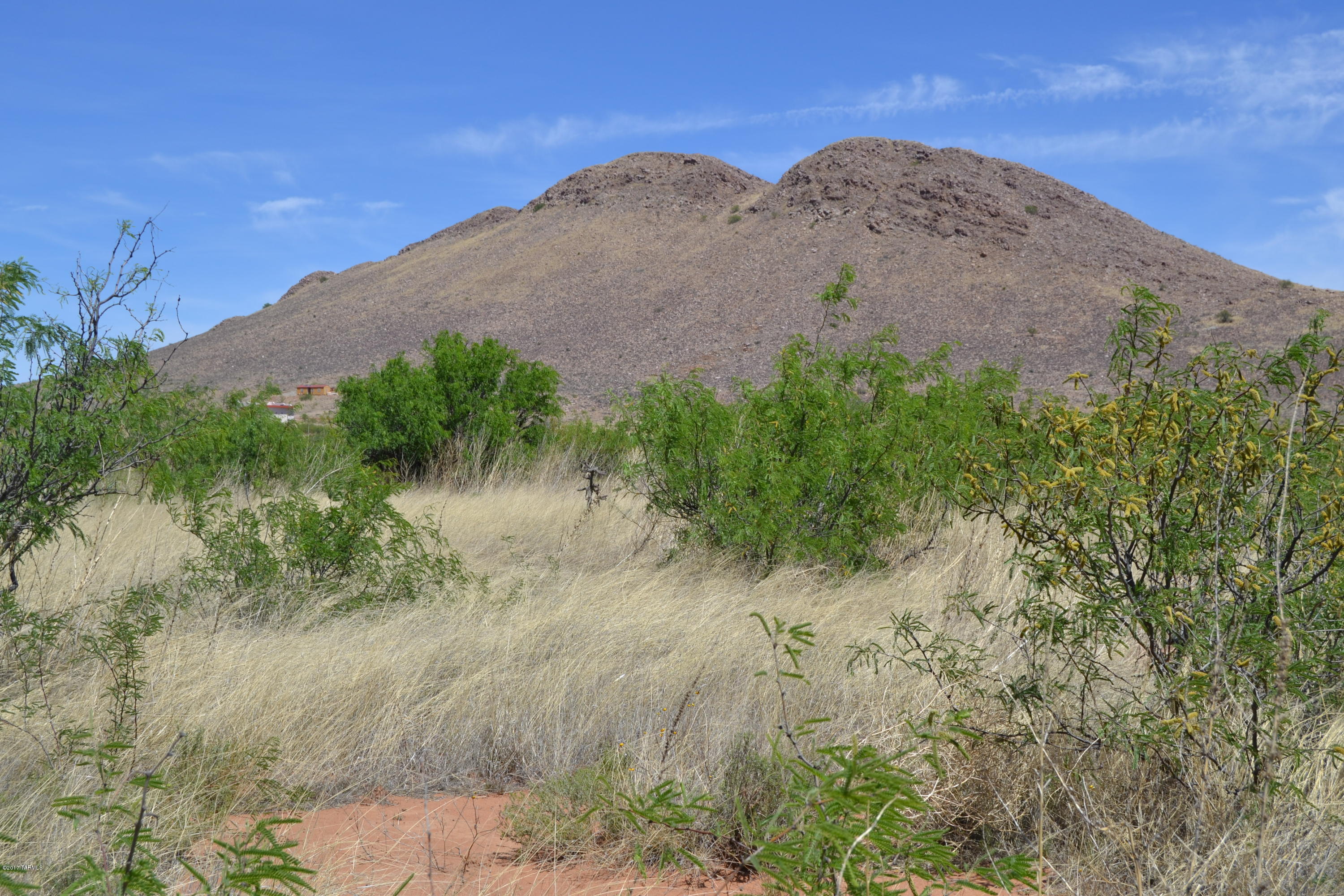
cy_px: 448
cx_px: 672
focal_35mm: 48
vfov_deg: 28.1
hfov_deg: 41.1
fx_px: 1792
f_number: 8
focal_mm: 32
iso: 100
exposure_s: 1/250
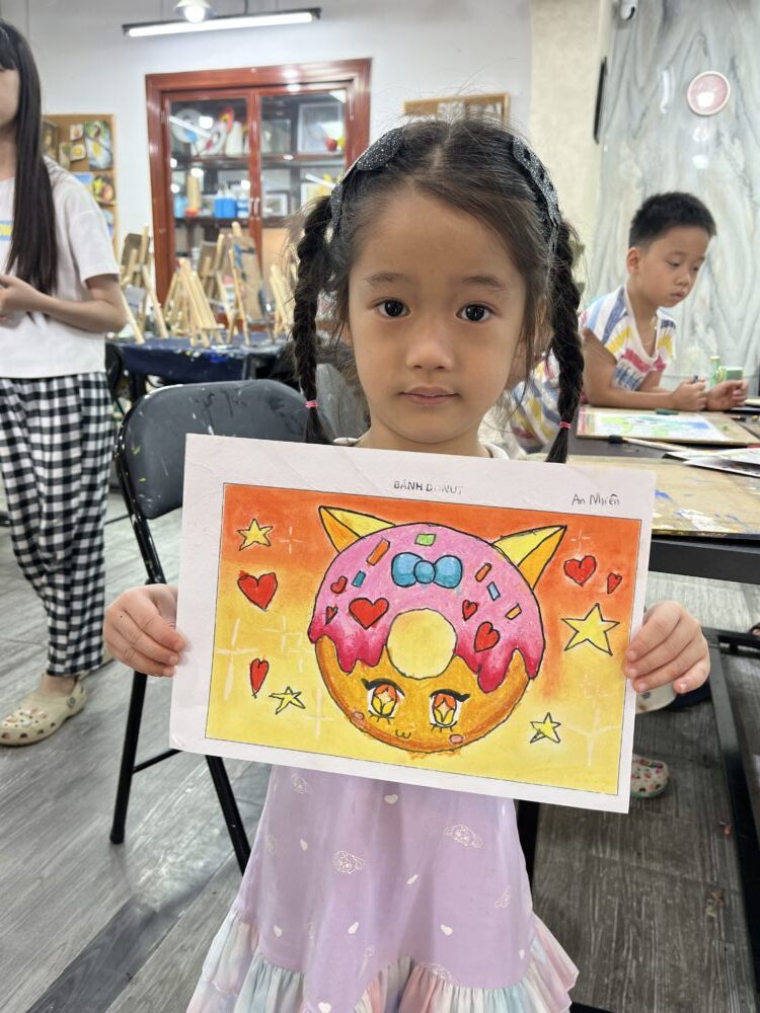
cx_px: 380
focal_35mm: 26
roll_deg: -1.0
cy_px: 506
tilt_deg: -15.7
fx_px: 761
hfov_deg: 53.1
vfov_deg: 67.3
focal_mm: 5.1
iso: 80
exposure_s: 1/50
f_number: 1.6
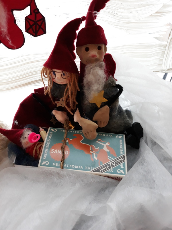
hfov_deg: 51.4
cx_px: 86
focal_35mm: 27
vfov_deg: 65.3
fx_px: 179
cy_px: 115
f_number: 1.7
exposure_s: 1/25
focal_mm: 3.71
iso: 250
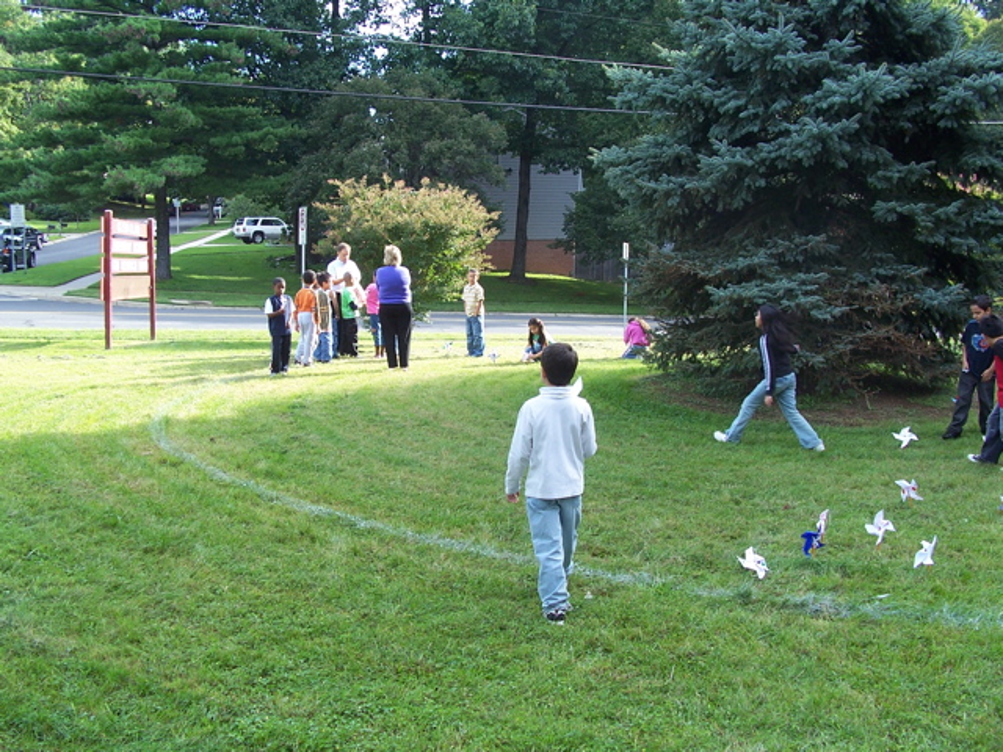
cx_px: 502
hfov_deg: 52.6
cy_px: 376
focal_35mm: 35
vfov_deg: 40.7
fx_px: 1014
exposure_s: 1/125
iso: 80
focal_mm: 6
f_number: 2.8
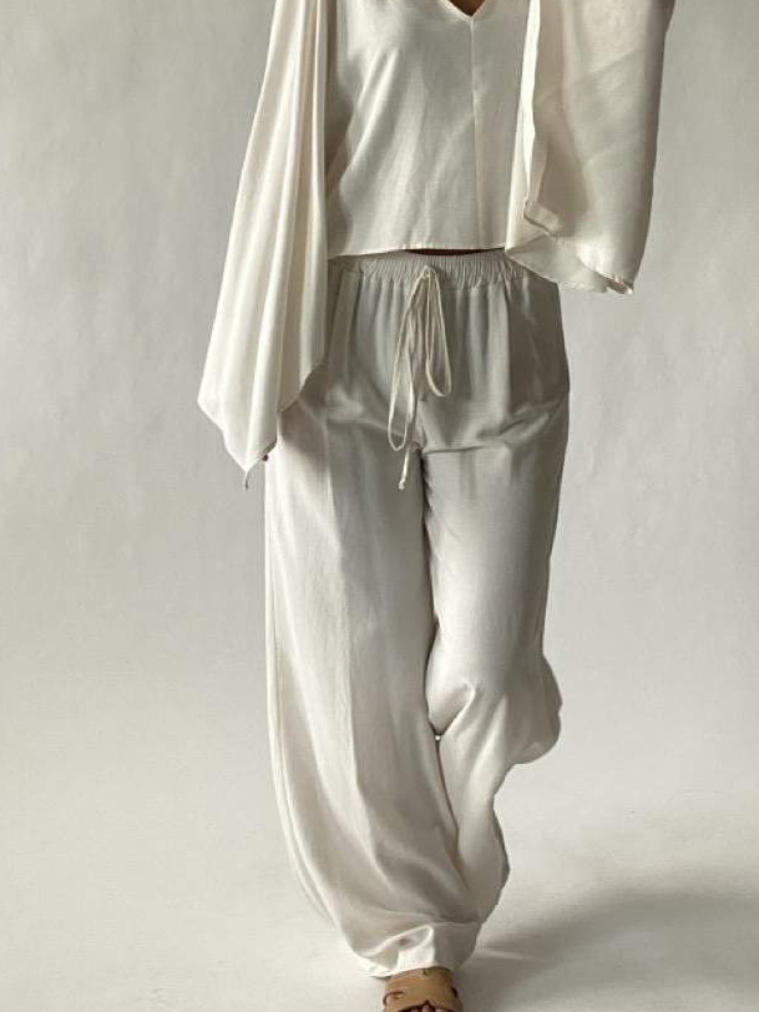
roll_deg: +0.4
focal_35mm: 82
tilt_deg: -7.2
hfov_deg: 18.0
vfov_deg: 23.8
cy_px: 371
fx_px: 2397
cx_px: 405
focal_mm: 6
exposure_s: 1/100
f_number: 2
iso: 50
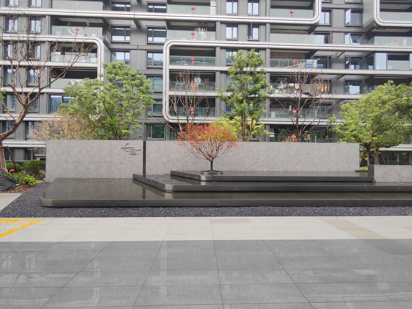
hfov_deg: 94.5
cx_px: 206
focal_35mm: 16
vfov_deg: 78.1
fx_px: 190
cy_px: 154
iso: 73
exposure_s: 1/50
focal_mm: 2.13
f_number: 2.4
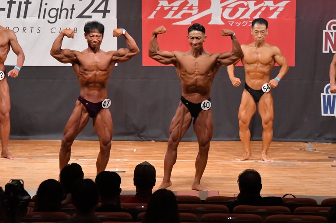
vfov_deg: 6.3
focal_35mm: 217
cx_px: 168
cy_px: 112
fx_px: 2024
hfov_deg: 9.5
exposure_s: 1/400
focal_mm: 145
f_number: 5.6
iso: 10000
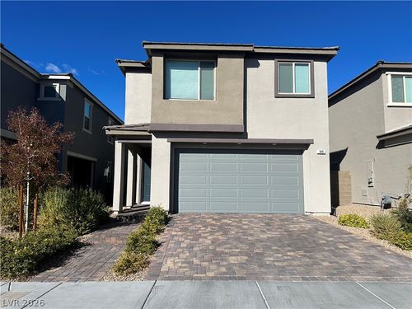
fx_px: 286
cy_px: 154
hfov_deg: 71.6
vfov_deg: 56.8
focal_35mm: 24
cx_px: 206
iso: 80
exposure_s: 1/6623
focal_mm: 6.86
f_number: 1.78
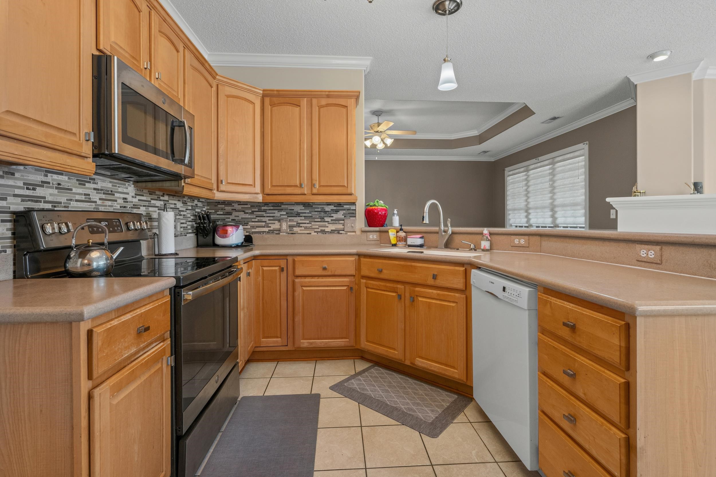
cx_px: 358
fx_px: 318
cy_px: 238
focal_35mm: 16
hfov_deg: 96.7
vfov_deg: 73.8
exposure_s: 1/15
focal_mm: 16
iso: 1250
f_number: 8
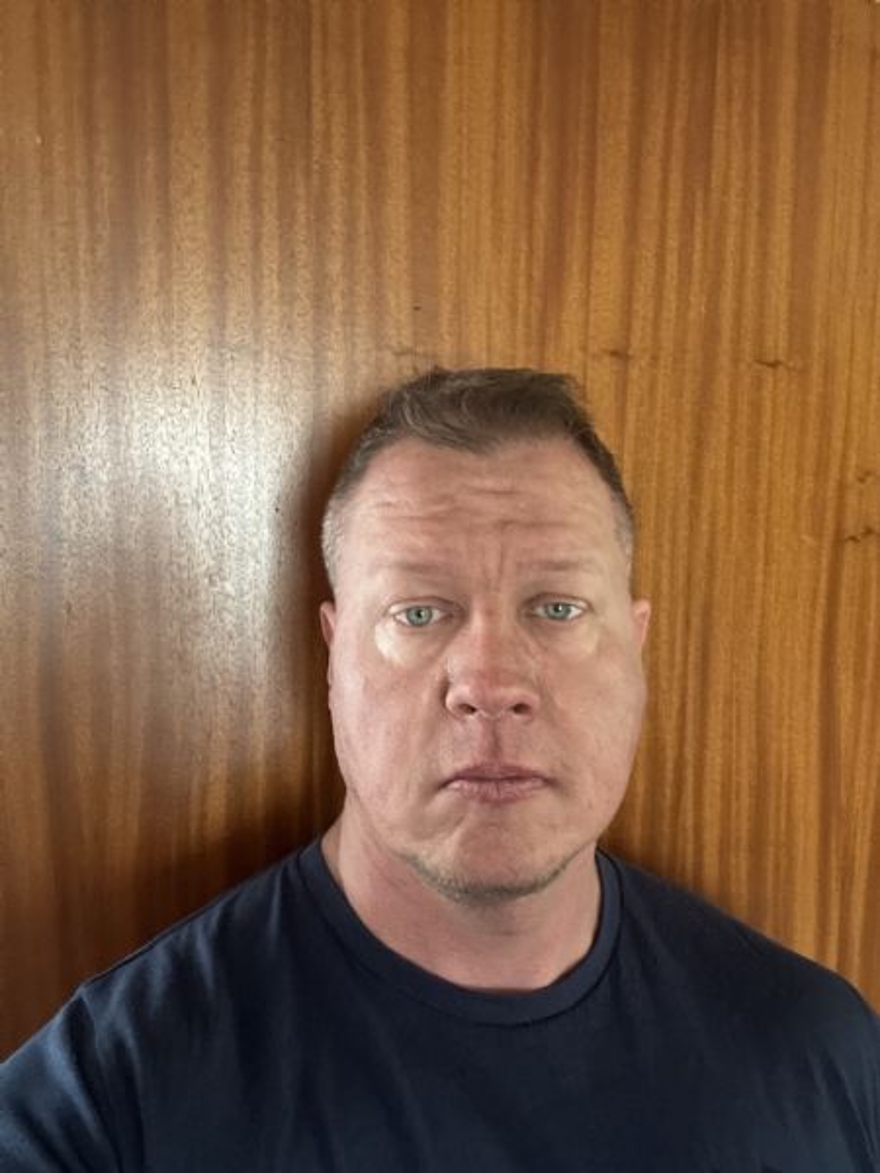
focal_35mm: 30
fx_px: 1017
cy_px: 586
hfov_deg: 46.8
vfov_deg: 60.0
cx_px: 440
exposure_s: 1/35
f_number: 1.9
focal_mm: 2.69
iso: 400
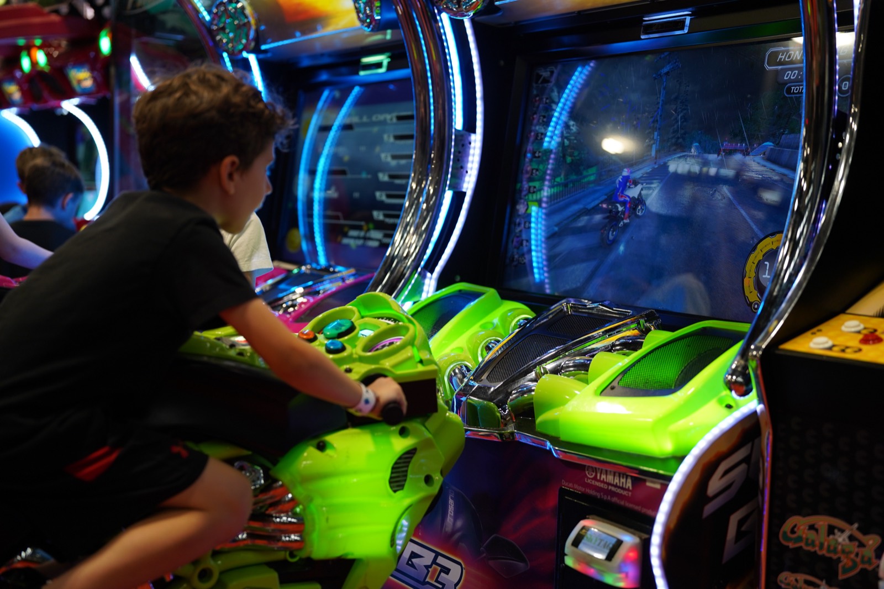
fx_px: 1227
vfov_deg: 27.0
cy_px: 294
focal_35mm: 50
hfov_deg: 39.6
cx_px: 442
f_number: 2
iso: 500
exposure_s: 1/200
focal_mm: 50
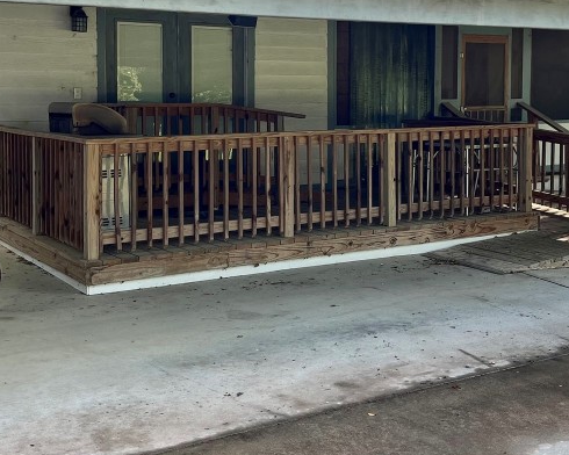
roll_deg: +0.4
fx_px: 893
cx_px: 334
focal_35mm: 53
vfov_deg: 28.3
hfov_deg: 35.3
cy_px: 137
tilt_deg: -2.5
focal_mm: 5.1
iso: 50
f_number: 1.6
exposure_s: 1/339
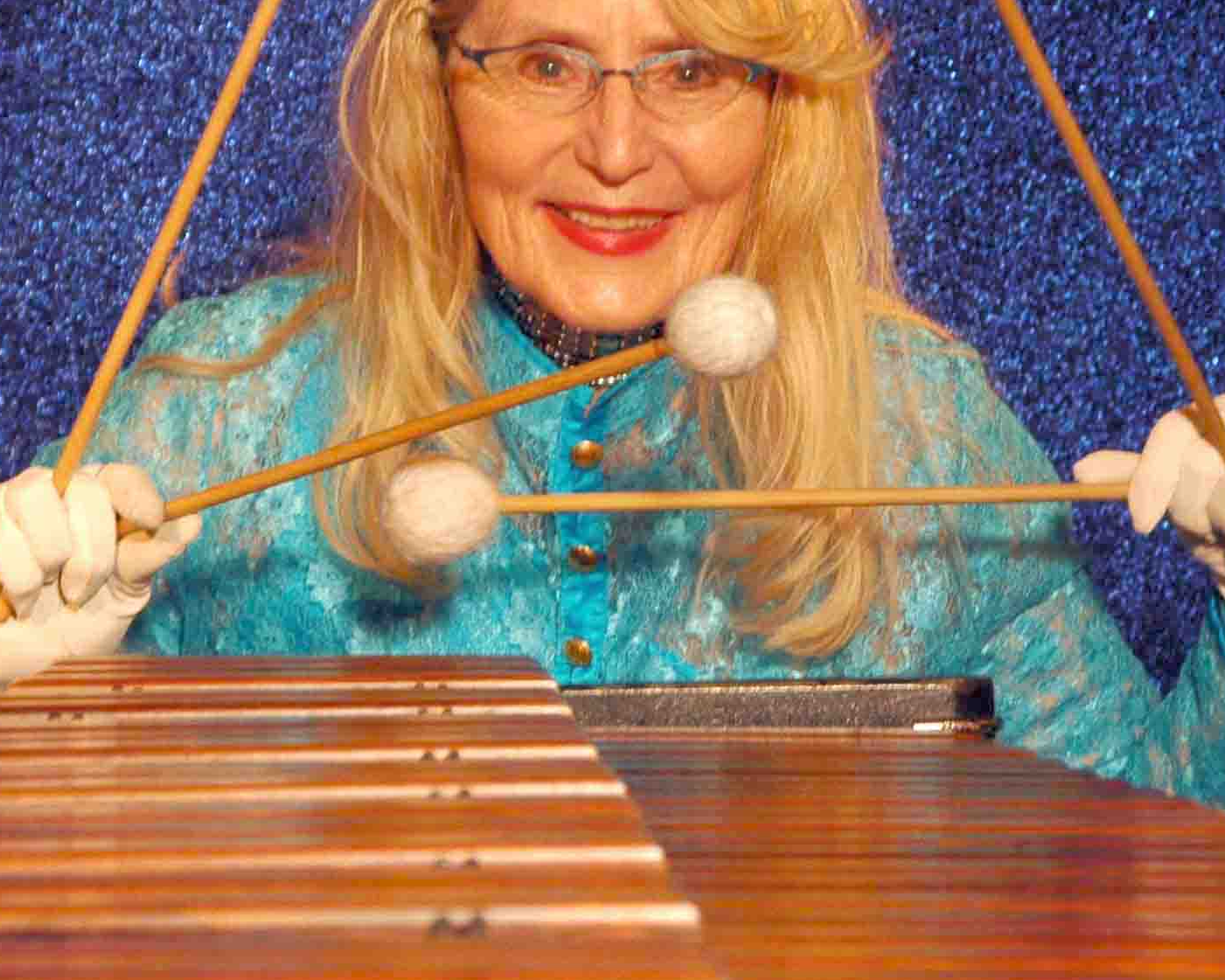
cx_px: 612
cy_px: 363
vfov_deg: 9.6
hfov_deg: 12.0
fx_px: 5838
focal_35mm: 161
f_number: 5.6
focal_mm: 68
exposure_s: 1/5
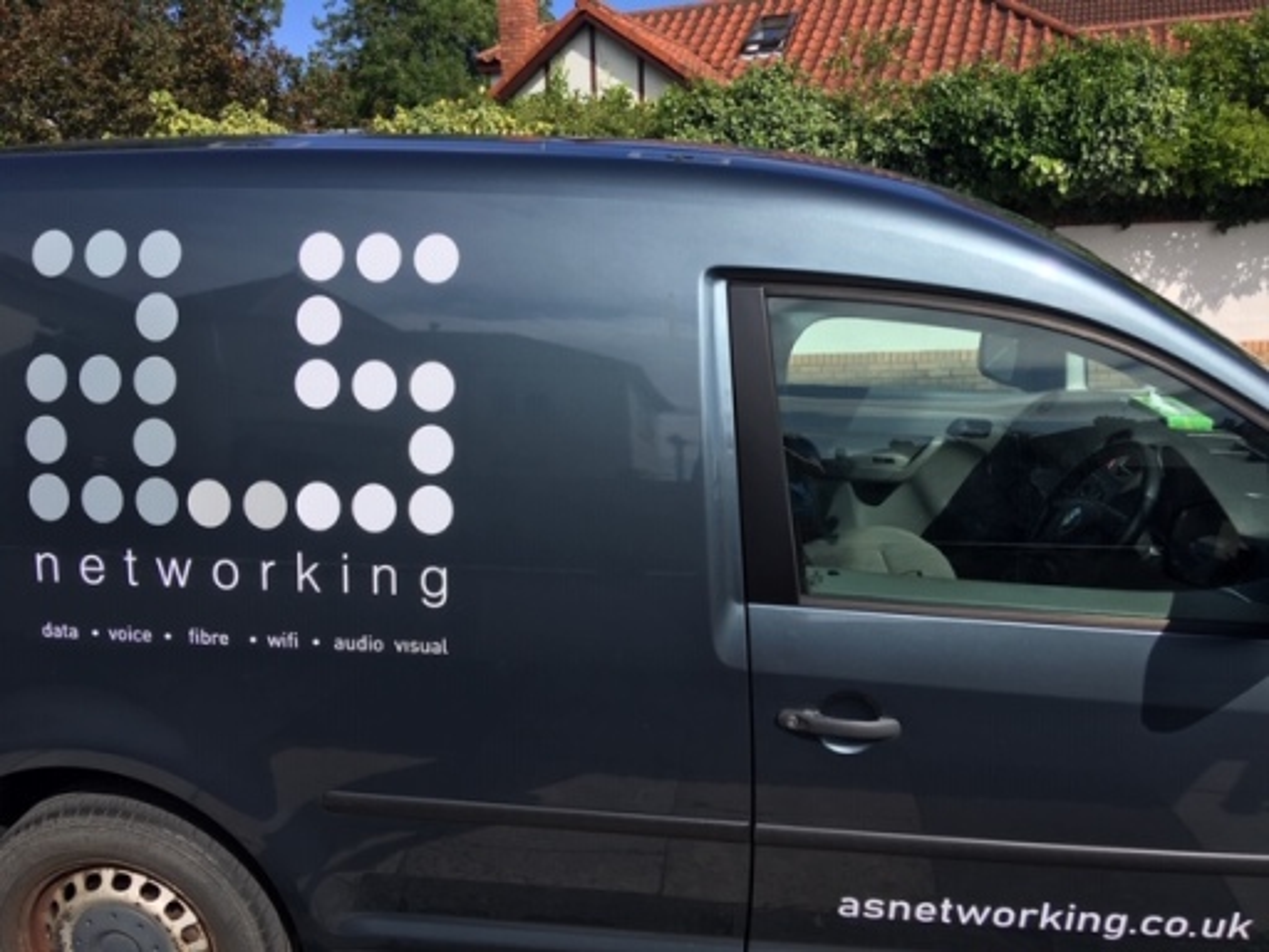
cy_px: 476
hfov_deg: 61.7
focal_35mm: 29
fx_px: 1063
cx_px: 634
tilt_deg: -12.6
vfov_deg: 48.2
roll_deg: +1.2
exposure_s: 1/1425
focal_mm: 4.15
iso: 25
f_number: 2.2
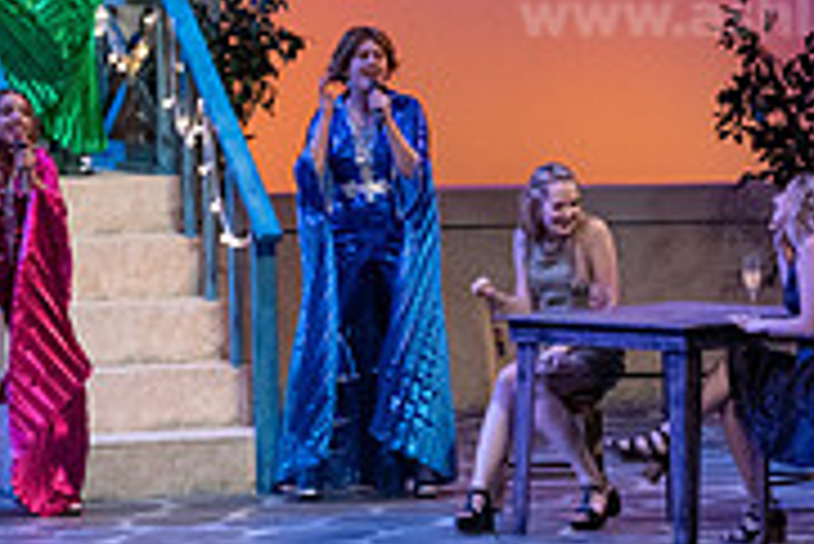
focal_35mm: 276
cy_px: 110
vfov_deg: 5.0
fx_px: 6245
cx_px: 315
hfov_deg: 7.5
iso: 3200
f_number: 3.2
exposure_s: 1/400
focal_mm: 86
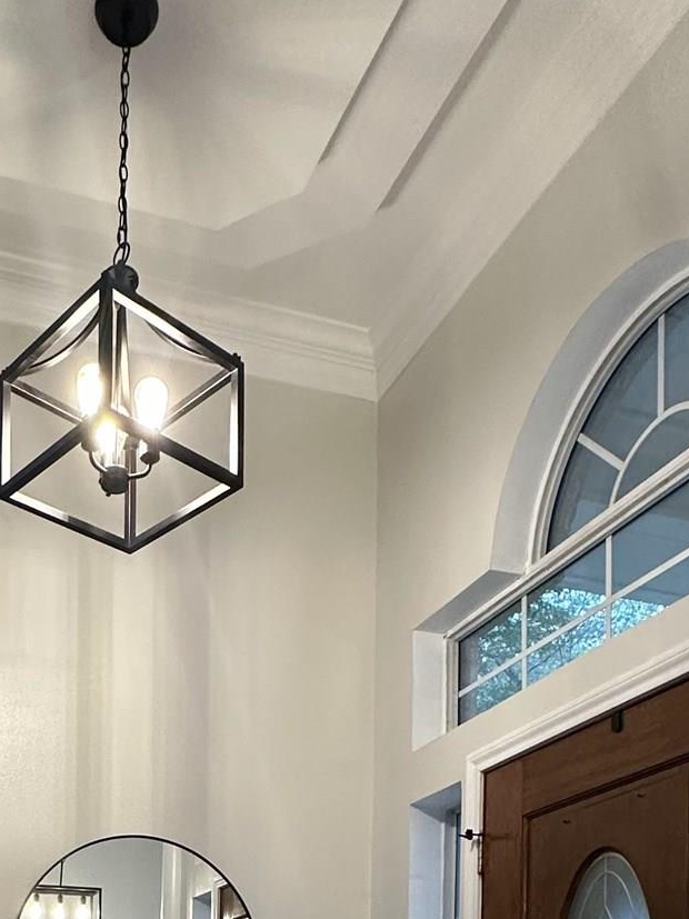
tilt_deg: +1.2
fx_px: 1035
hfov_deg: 35.6
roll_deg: -1.5
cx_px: 132
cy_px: 1065
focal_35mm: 39
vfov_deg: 37.8
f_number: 2.2
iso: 250
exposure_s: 1/120
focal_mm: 2.22
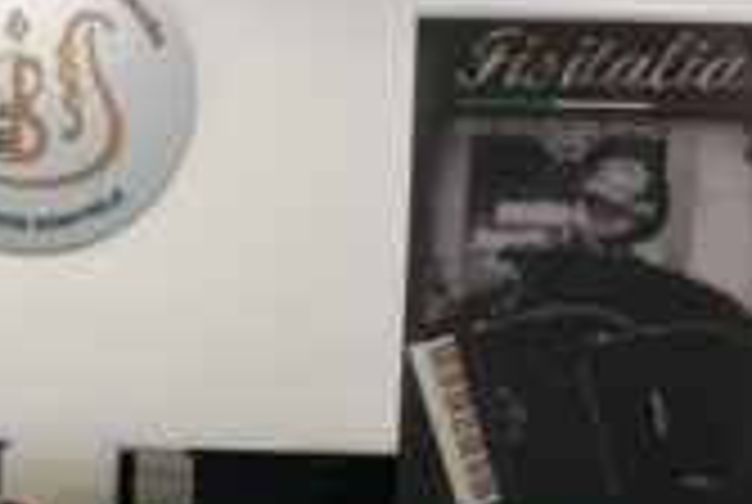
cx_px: -205
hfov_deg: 14.3
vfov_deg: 9.9
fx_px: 2888
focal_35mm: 138
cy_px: 567
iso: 125
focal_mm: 5.54
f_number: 2.4
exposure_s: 1/25
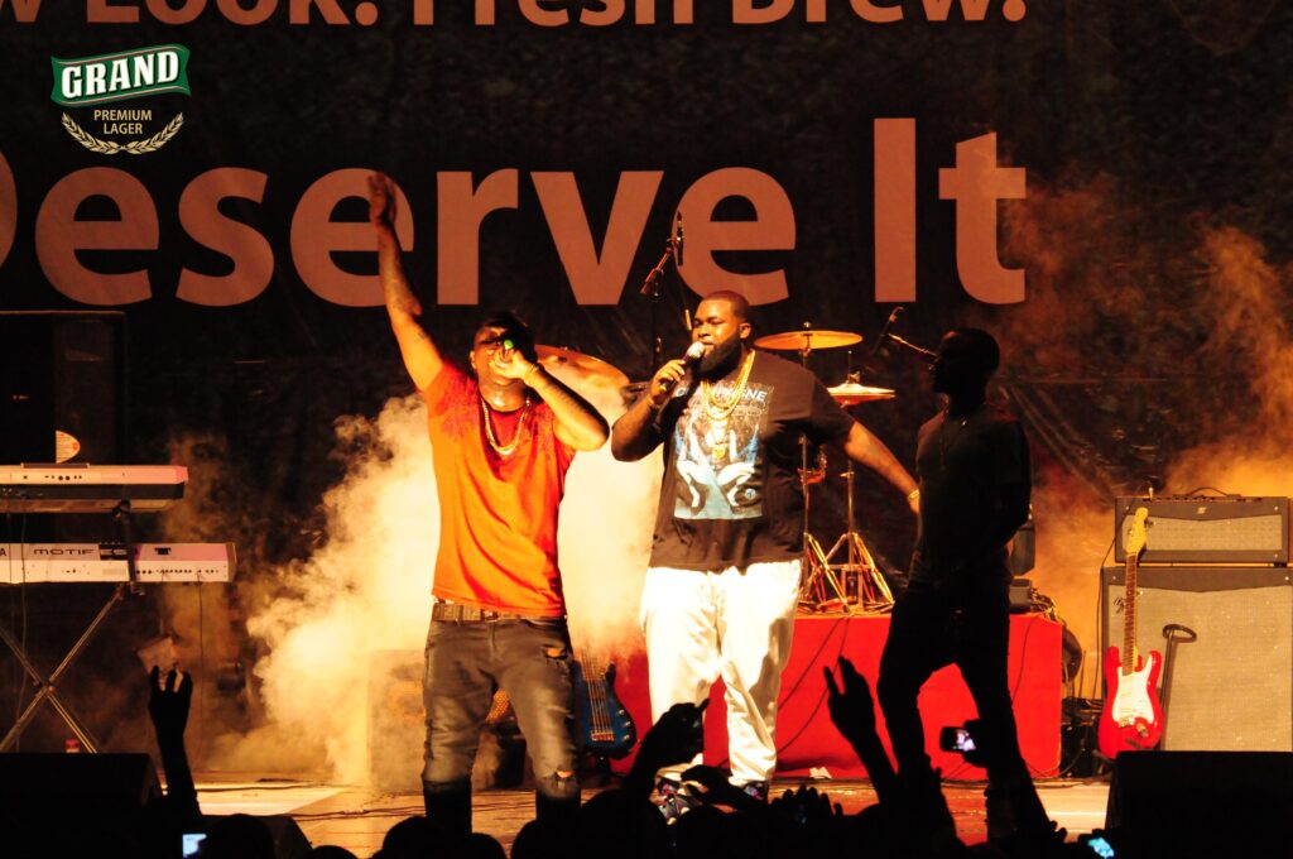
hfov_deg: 7.4
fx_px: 9954
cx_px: 646
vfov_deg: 4.9
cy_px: 430
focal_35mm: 278
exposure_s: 1/125
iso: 3200
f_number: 8
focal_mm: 185
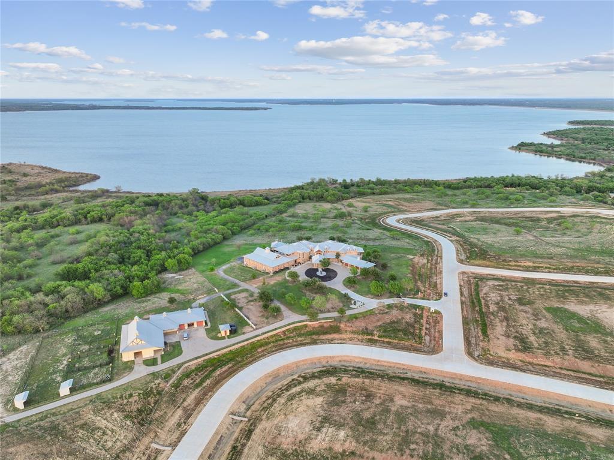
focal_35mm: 24
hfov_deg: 71.6
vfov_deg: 56.8
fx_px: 425
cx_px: 307
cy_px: 230
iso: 280
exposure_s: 1/100
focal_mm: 12.3
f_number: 2.8
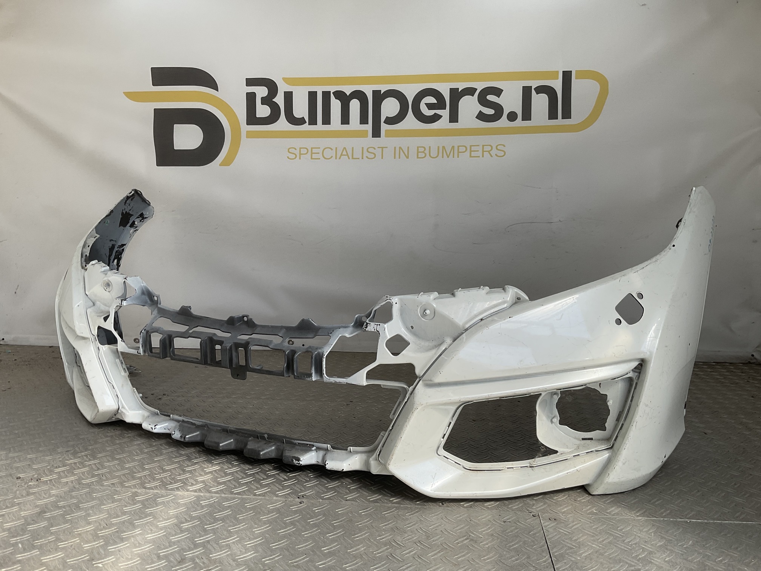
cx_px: 380
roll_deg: -1.7
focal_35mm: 29
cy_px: 286
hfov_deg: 61.7
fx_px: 638
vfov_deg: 48.2
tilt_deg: -8.0
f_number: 1.8
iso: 16
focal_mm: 3
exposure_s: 1/781
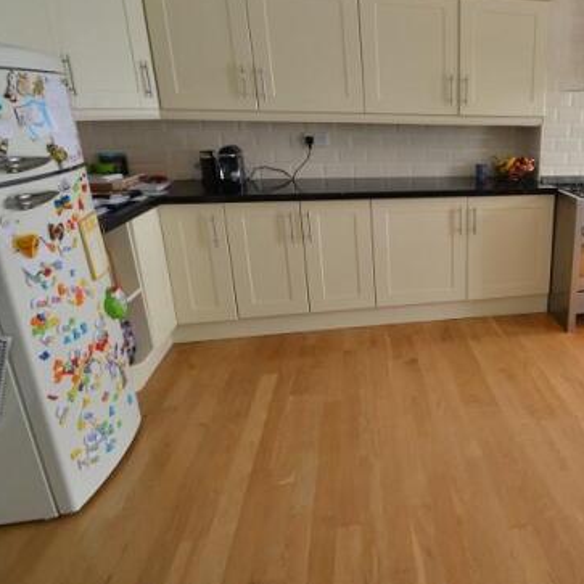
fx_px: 439
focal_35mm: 23
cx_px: 521
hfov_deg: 58.0
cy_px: 239
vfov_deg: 66.7
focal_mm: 10
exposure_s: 1/60
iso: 400
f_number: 4
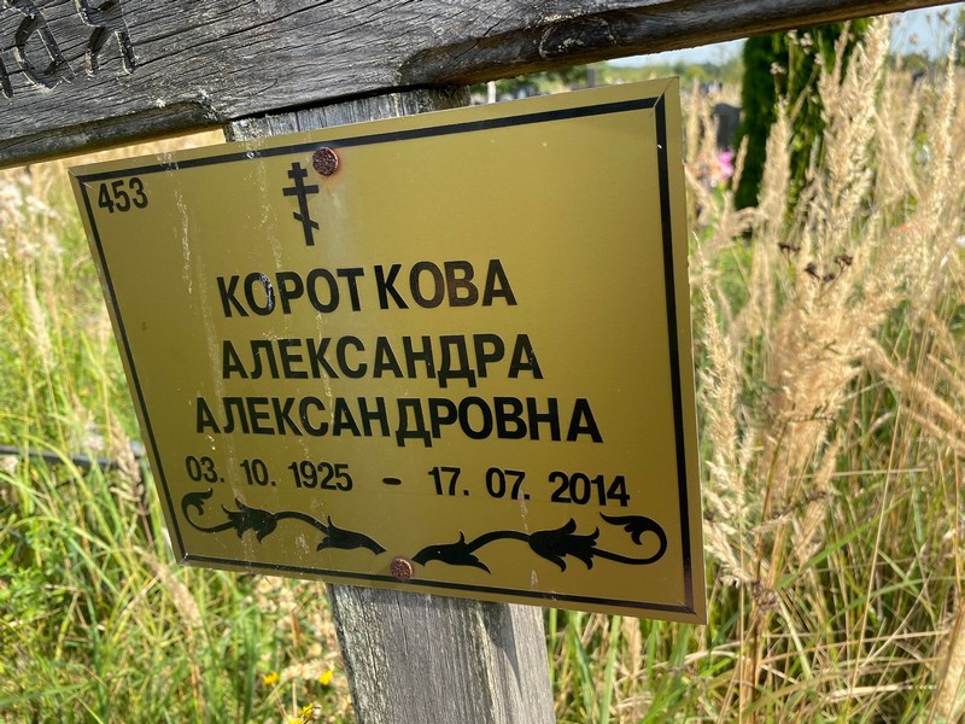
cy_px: 362
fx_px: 725
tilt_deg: -19.5
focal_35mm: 26
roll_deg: +3.7
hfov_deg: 67.3
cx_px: 482
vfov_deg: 53.1
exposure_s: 1/965
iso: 32
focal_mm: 4.25
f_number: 1.8
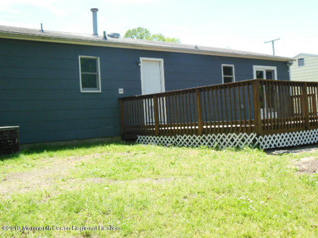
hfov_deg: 43.9
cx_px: 159
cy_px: 119
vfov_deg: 33.6
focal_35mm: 43
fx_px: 395
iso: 400
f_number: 3.8
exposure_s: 1/1250
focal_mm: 7.7
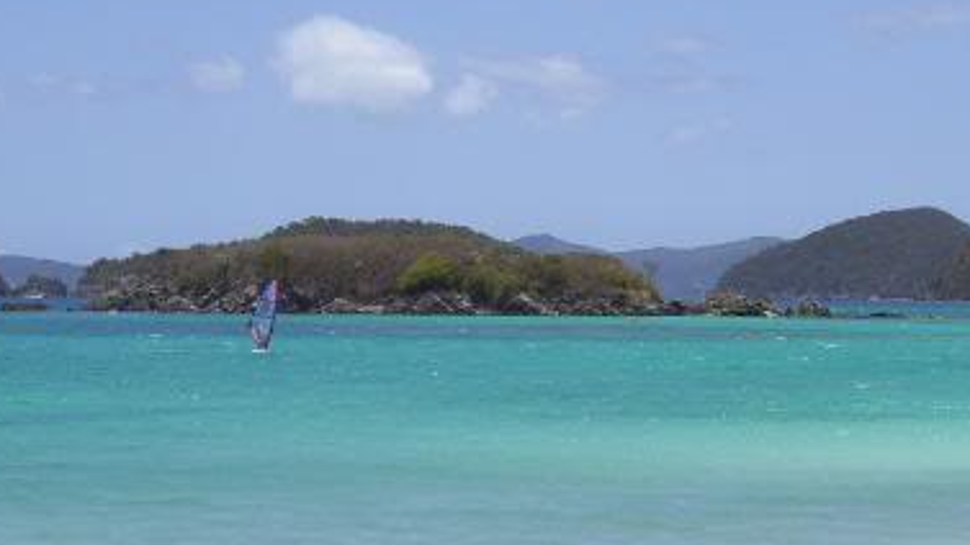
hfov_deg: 25.4
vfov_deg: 14.6
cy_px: 329
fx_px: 2135
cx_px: 289
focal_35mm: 83
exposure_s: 1/640
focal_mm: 6
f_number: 4.8
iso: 80
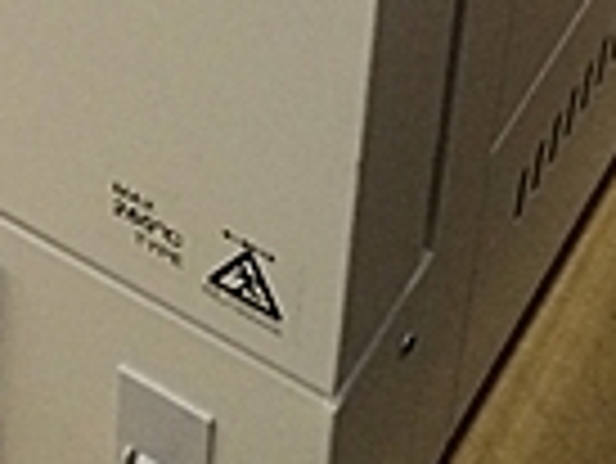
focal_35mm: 140
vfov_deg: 9.6
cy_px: -586
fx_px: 2494
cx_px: 31
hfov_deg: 13.9
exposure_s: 1/30
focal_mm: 4.12
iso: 64
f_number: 2.2
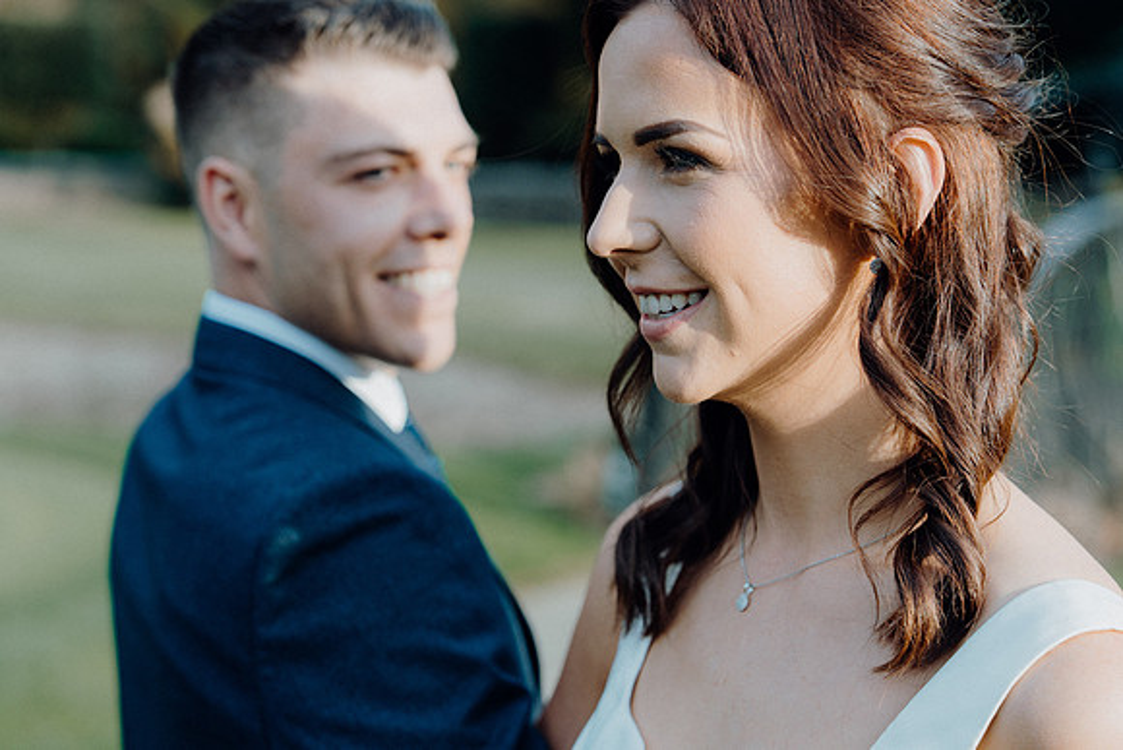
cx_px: 562
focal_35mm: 70
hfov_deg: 28.8
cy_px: 375
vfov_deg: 19.5
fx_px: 2184
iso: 320
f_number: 3.5
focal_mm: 70
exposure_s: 1/640
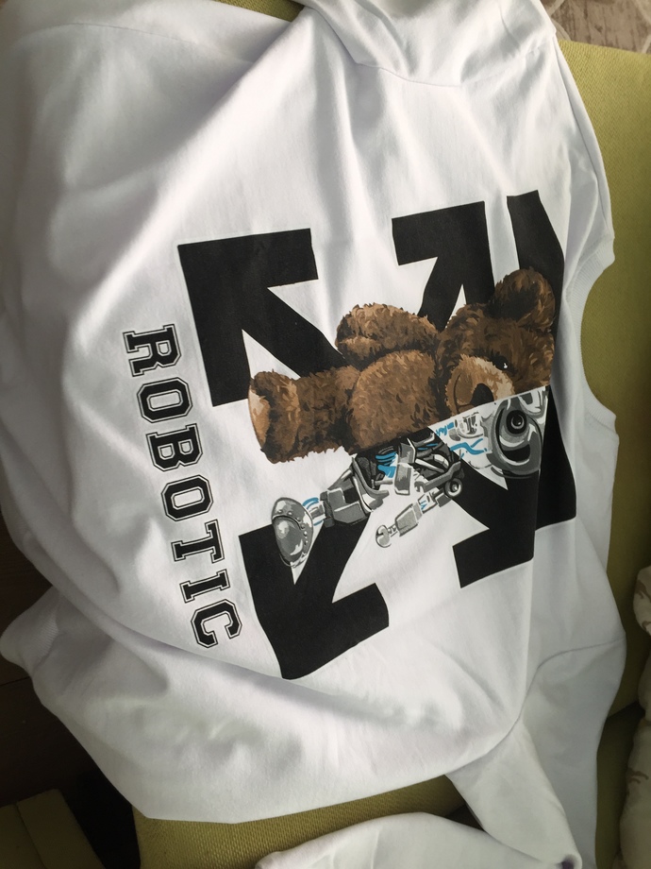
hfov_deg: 48.2
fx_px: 727
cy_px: 434
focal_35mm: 29
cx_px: 326
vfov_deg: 61.7
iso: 40
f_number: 2.2
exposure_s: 1/50
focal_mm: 4.15
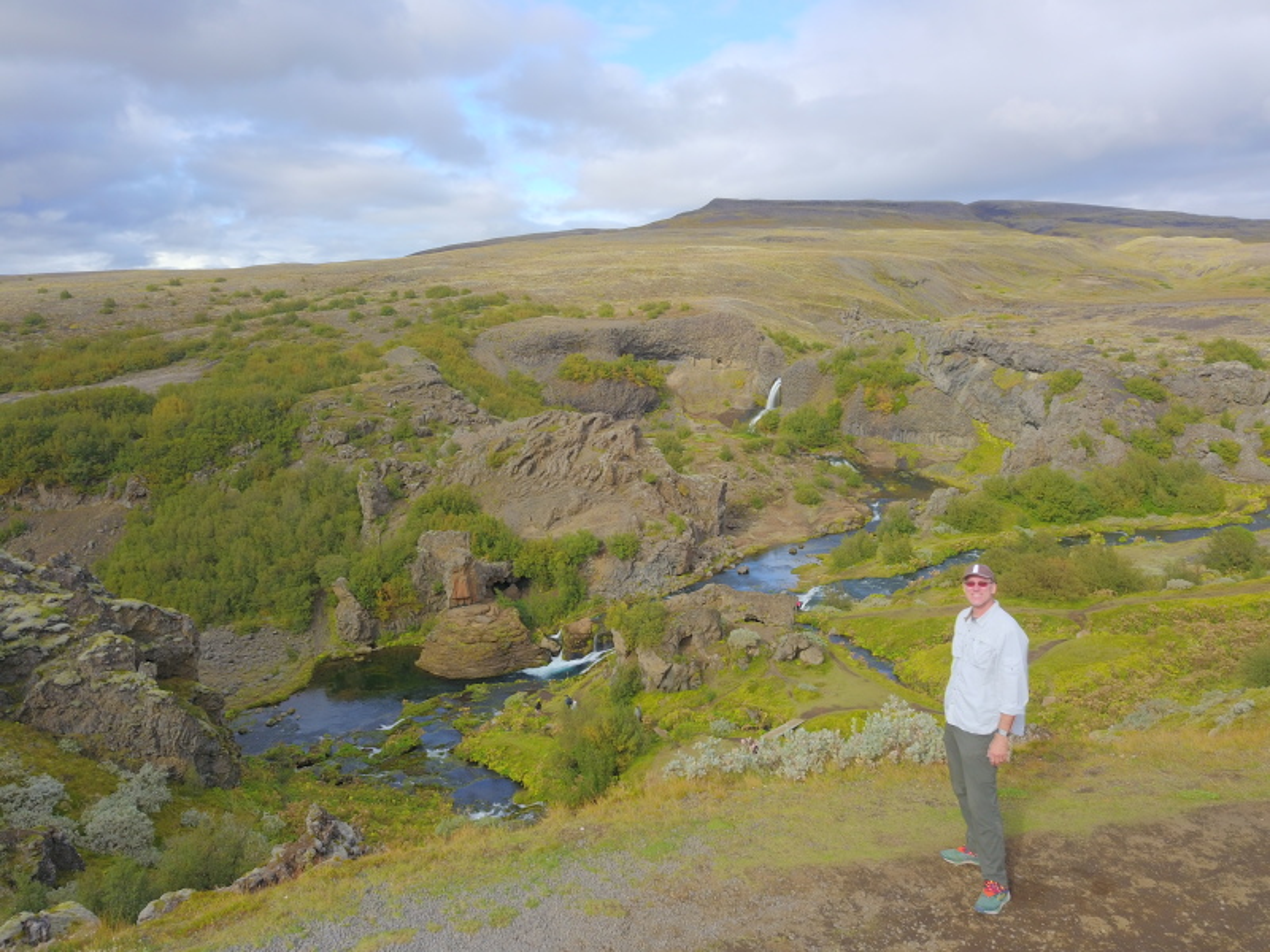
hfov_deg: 67.3
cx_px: 635
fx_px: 954
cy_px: 476
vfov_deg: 53.1
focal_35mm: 26
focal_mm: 4.73
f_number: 2.2
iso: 117
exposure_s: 1/25
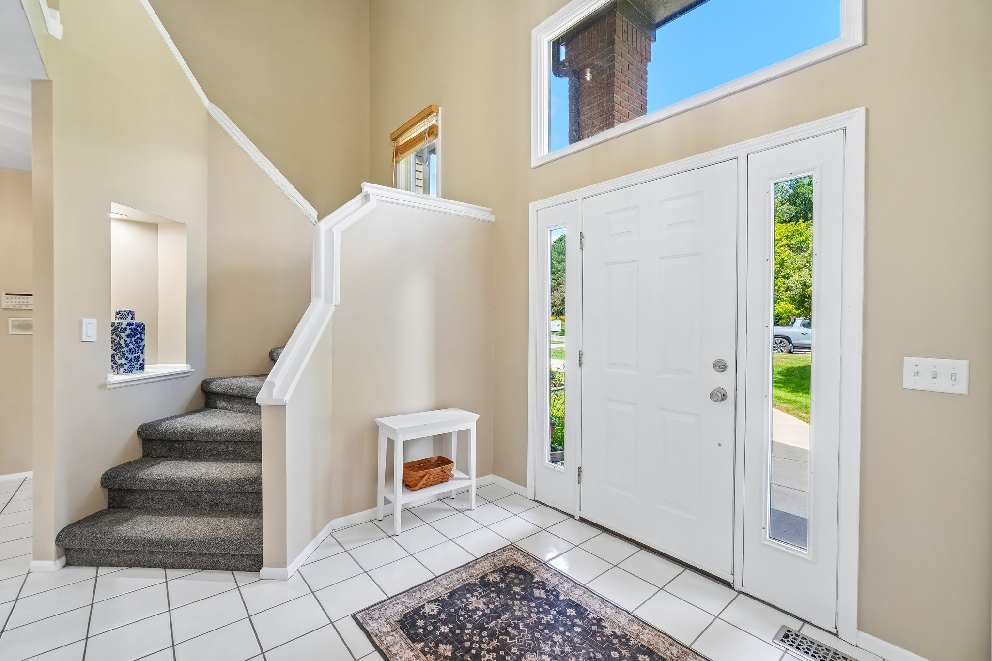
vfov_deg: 77.3
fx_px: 413
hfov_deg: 100.4
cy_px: 330
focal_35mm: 15
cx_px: 496
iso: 400
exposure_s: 1/20
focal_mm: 10
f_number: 8
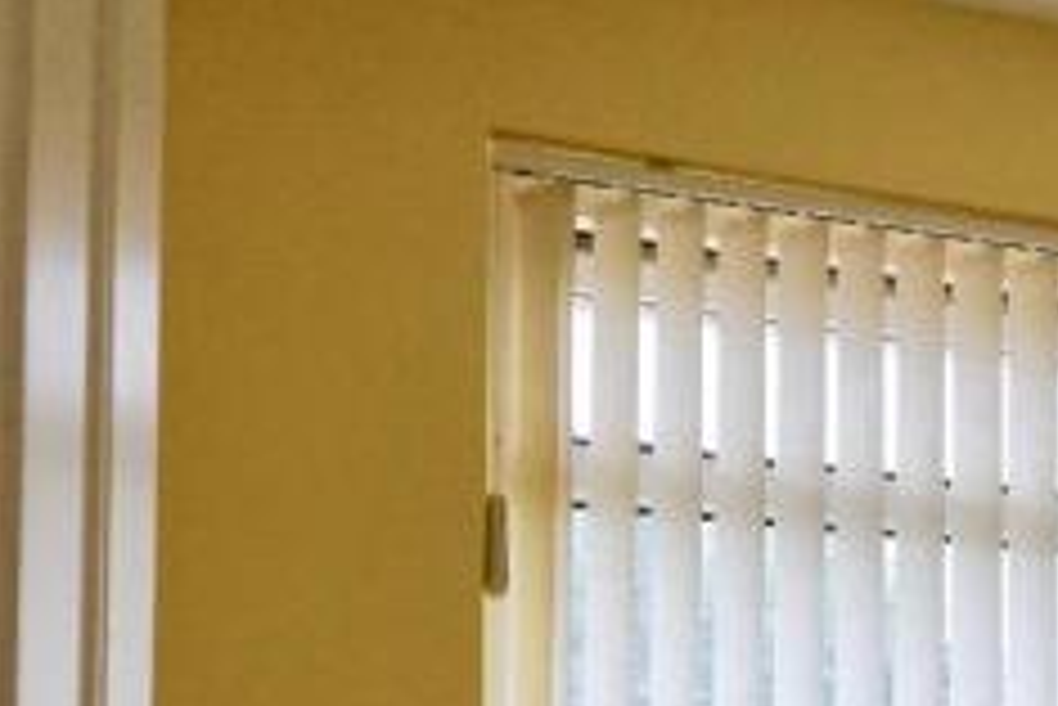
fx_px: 1970
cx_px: 1216
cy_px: 974
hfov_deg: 27.1
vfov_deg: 18.6
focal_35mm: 67
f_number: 4
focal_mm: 16
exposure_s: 1/160
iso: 640
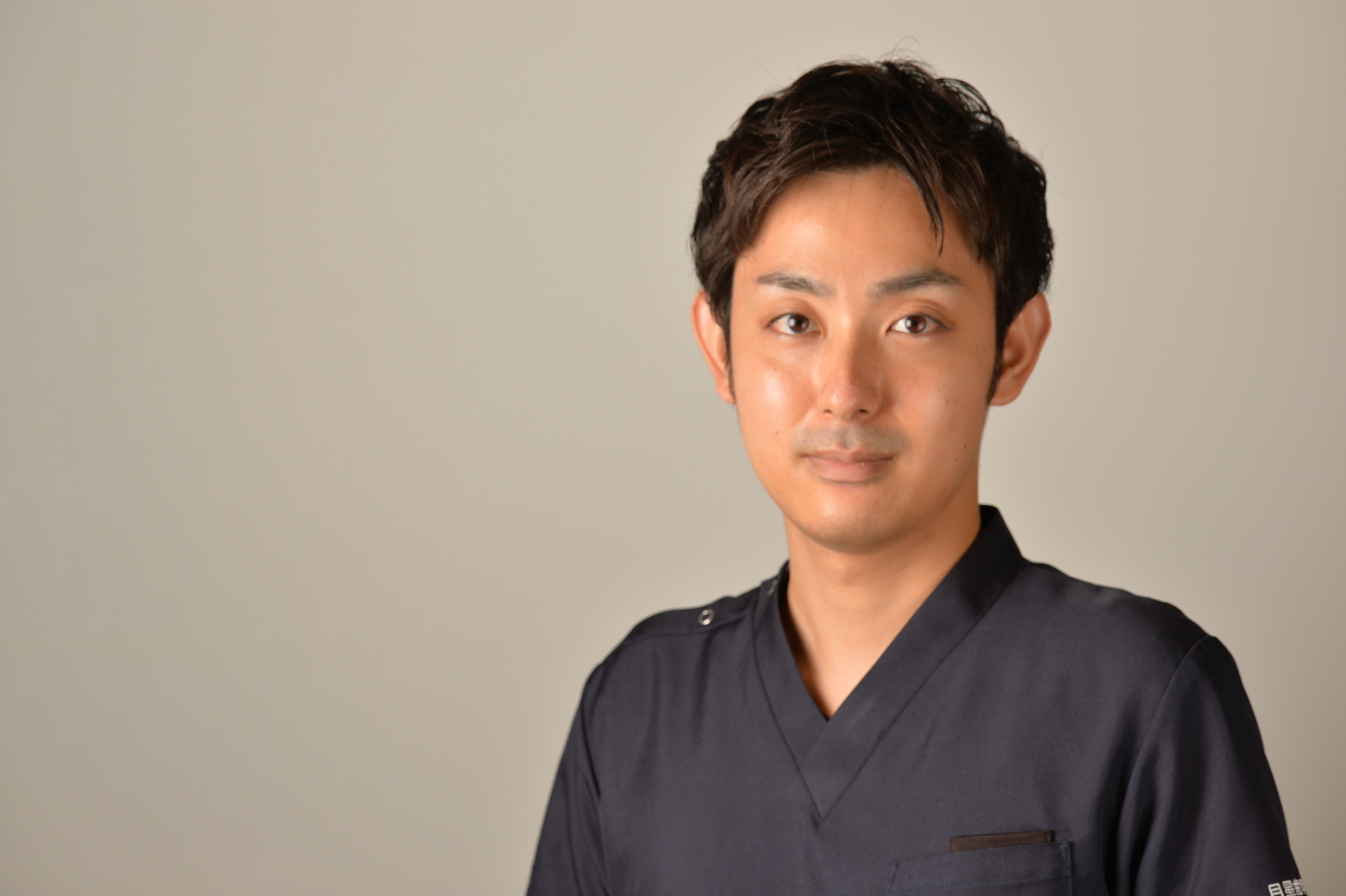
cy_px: 448
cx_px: 673
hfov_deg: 19.5
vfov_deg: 13.0
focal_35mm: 105
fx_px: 3924
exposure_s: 1/100
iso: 100
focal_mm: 105
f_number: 9
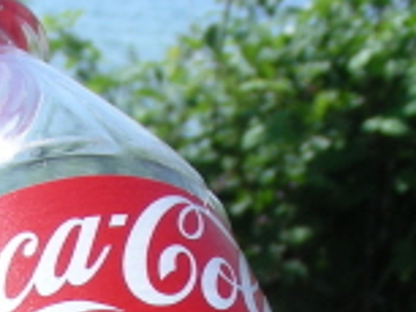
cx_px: 0
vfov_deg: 8.8
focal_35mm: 159
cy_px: 624
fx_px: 1912
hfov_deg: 12.3
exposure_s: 1/358
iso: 50
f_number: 4
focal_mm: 6.3
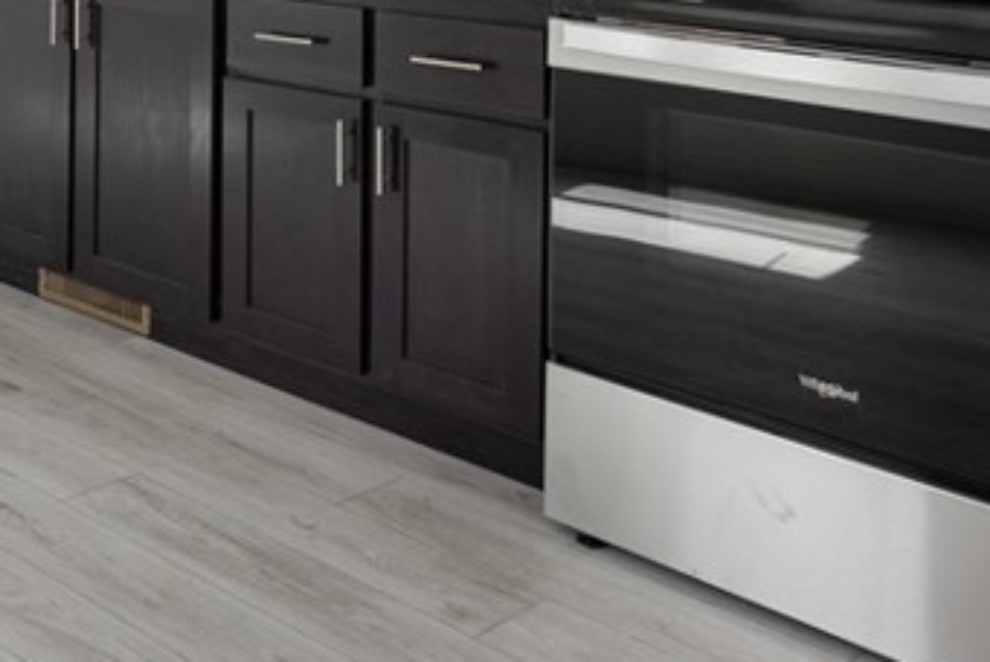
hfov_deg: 30.6
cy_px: -167
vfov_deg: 24.9
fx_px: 1321
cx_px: -348
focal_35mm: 48
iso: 200
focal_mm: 16
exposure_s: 1/20
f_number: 6.3
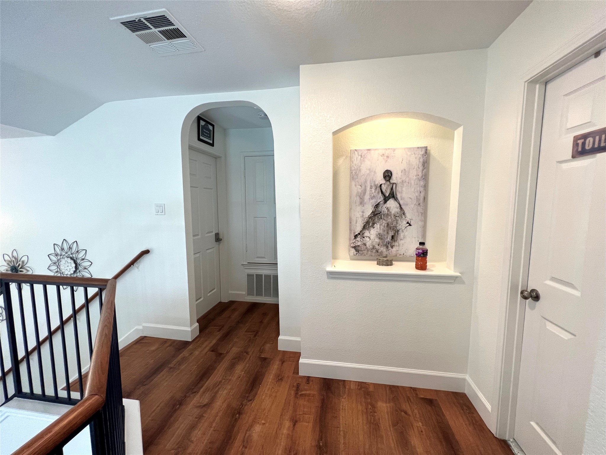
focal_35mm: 13
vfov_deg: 89.9
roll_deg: +0.3
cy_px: 228
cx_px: 303
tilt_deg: -5.6
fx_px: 228
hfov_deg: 106.2
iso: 160
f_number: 1.8
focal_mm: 1.57
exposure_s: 1/120
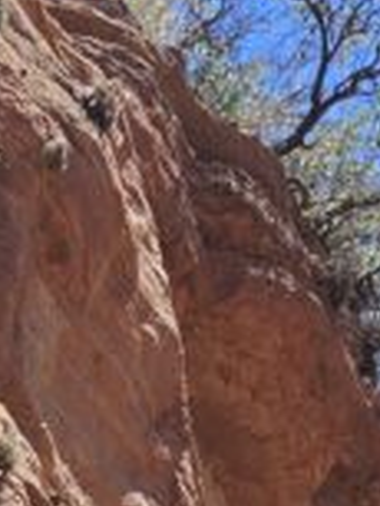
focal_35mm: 154
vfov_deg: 9.5
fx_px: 2251
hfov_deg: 9.2
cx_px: -330
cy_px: 1597
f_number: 1.7
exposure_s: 1/316
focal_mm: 6.3
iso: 10
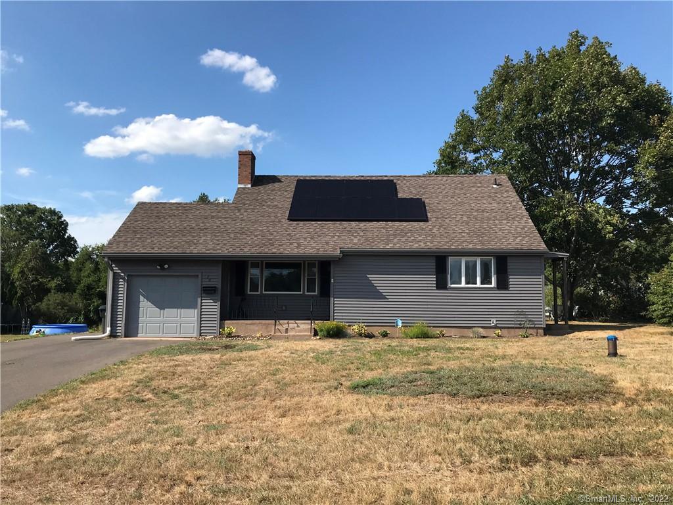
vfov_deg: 49.7
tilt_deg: +4.5
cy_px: 252
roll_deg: +0.6
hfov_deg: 63.4
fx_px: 544
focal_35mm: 28
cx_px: 336
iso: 20
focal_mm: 3.99
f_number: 1.8
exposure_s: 1/2179
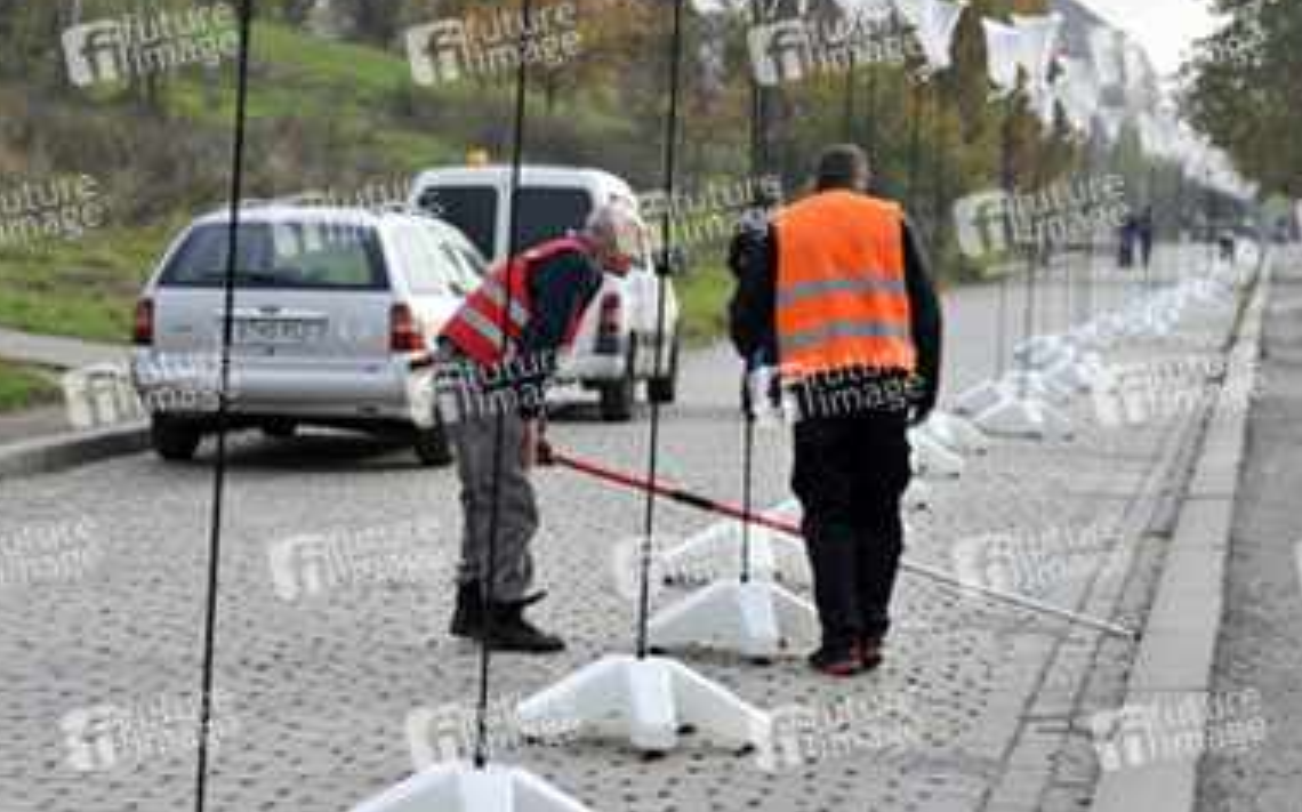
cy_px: 302
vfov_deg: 10.3
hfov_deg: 16.4
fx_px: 4504
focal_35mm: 127
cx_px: 745
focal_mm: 105
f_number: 5.6
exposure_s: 1/640
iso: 250
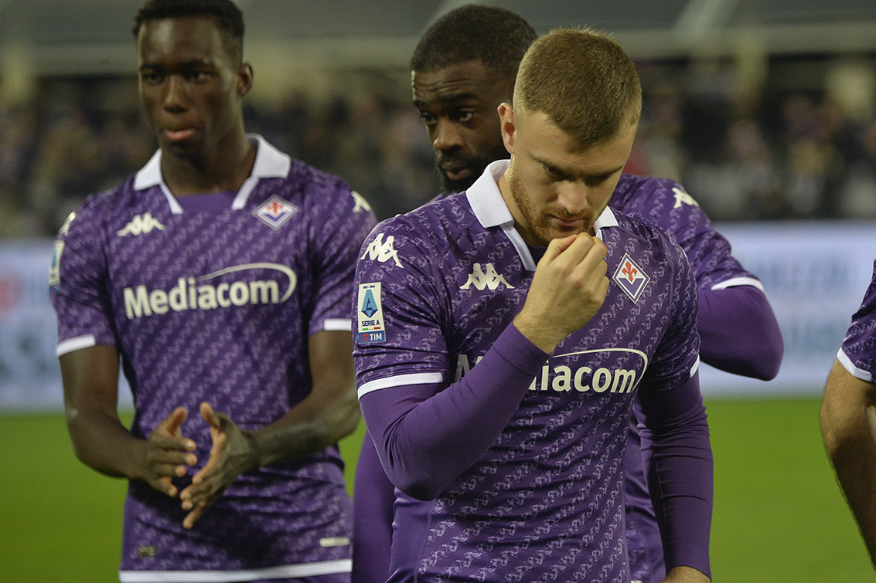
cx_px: 453
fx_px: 6958
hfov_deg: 7.2
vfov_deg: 4.8
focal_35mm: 286
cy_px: 275
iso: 3200
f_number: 5.6
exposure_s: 1/1000
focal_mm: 270
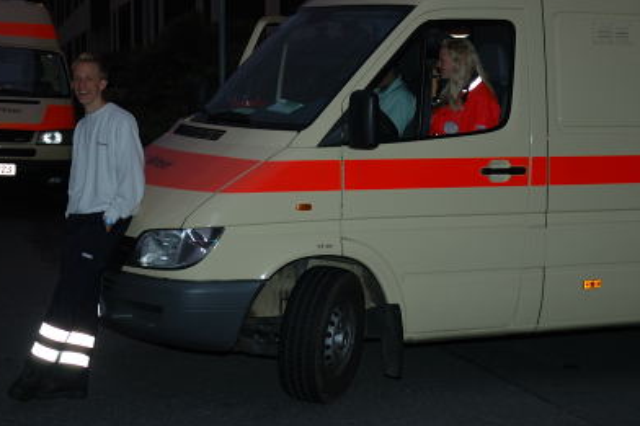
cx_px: 384
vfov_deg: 16.6
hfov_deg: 24.7
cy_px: 175
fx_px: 1457
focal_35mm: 82
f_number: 4.2
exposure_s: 1/60
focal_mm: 38
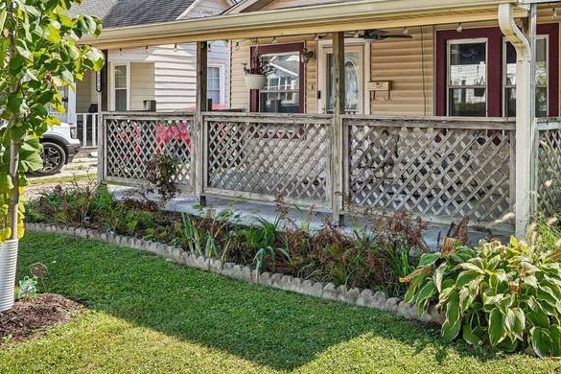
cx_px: 463
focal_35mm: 35
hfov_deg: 50.5
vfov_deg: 33.9
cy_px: -15
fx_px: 545
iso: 100
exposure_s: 1/250
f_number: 7.1
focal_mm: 16
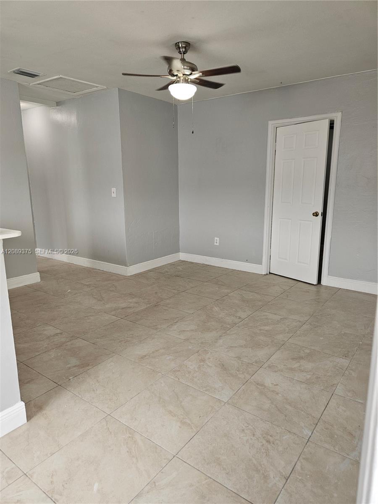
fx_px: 335
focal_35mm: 23
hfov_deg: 58.9
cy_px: 252
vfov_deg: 73.9
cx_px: 189
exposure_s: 1/120
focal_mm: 5.4
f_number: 1.8
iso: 125
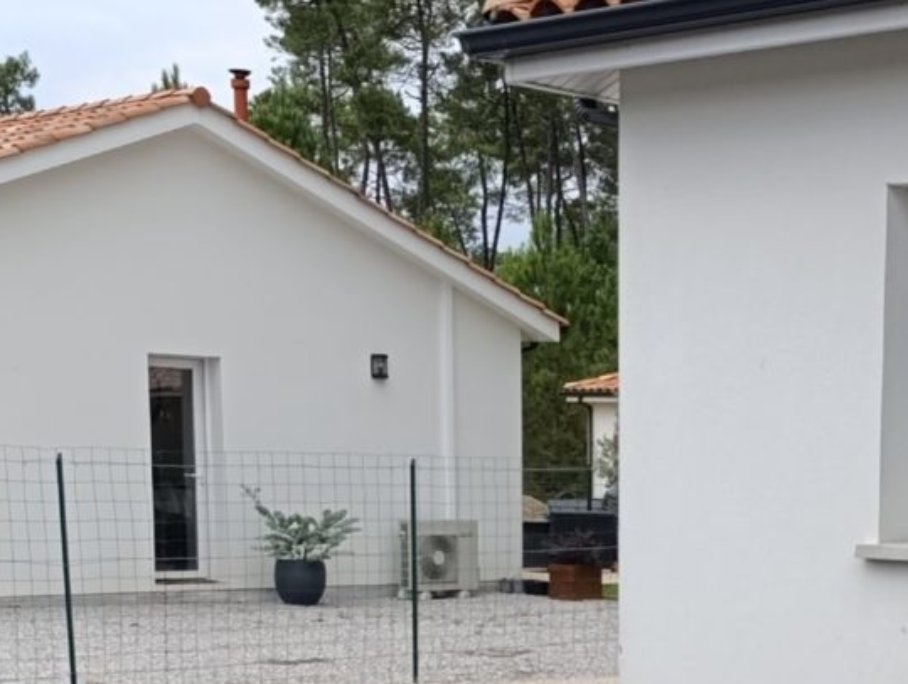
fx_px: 2154
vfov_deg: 17.1
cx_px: 844
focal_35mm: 82
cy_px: 866
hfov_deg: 23.1
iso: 50
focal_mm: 6.14
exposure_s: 1/236
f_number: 1.6
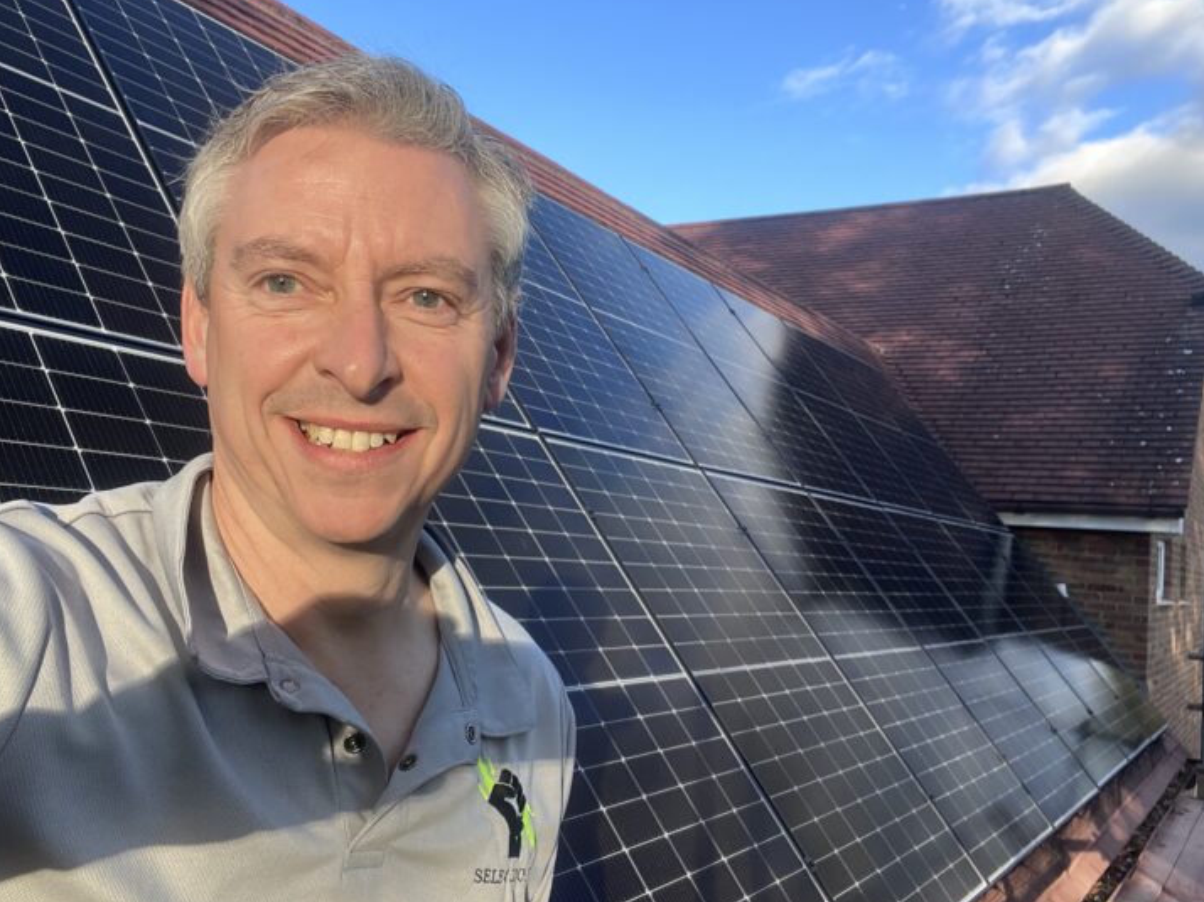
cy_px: 435
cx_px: 531
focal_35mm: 33
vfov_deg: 42.9
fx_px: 1147
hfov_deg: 55.2
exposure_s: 1/309
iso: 32
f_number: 2.2
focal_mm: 2.71
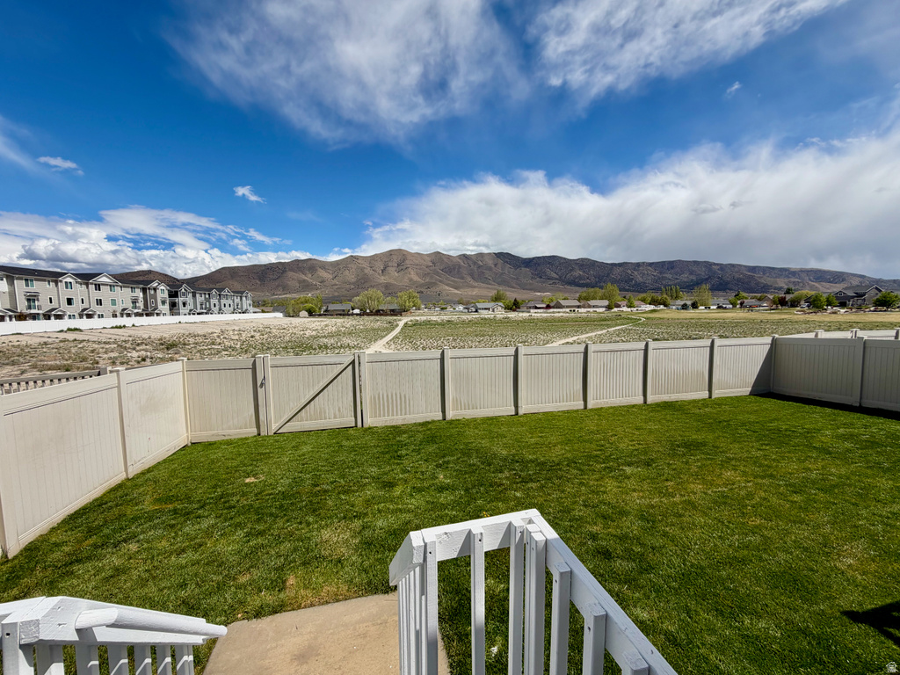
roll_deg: +1.6
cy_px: 338
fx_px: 364
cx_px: 450
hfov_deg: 102.1
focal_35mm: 14
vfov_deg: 85.7
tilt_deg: -6.6
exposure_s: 1/1497
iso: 20
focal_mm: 2.22
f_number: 2.2
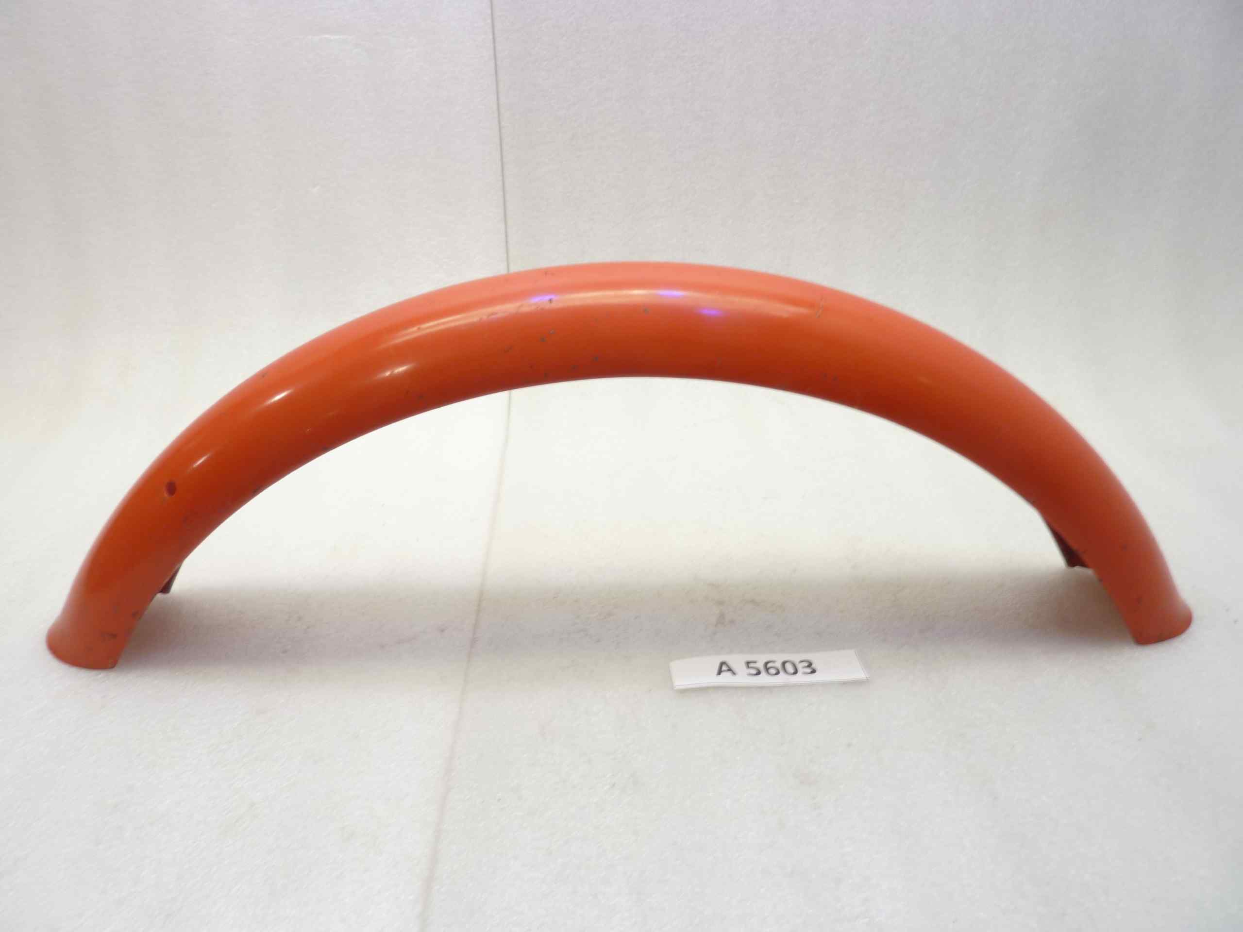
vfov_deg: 54.9
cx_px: 622
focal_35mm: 25
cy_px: 466
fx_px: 898
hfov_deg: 69.4
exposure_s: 1/15
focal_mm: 4.1
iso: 80
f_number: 3.3
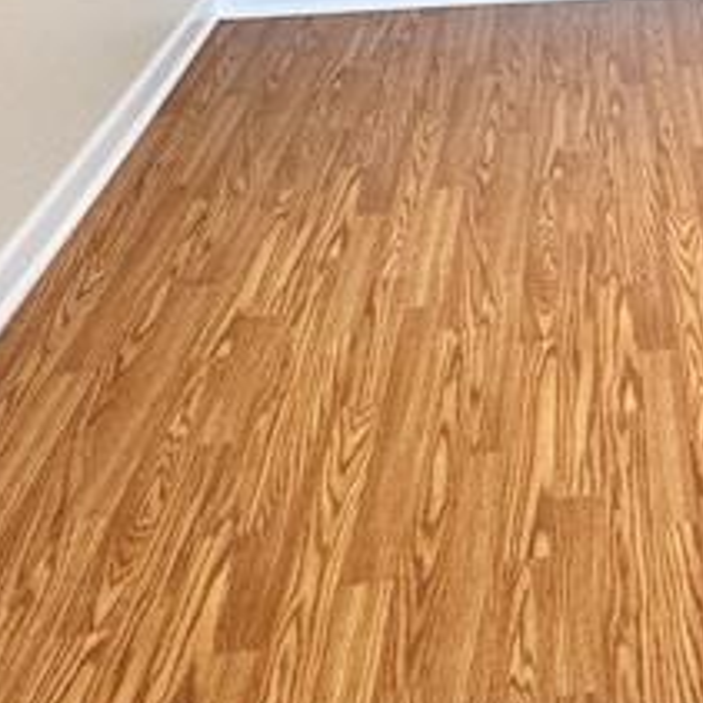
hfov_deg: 25.9
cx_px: 823
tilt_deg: -4.9
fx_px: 1379
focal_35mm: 60
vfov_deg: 22.9
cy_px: -371
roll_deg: +0.4
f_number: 2.2
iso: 125
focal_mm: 2.22
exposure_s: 1/120
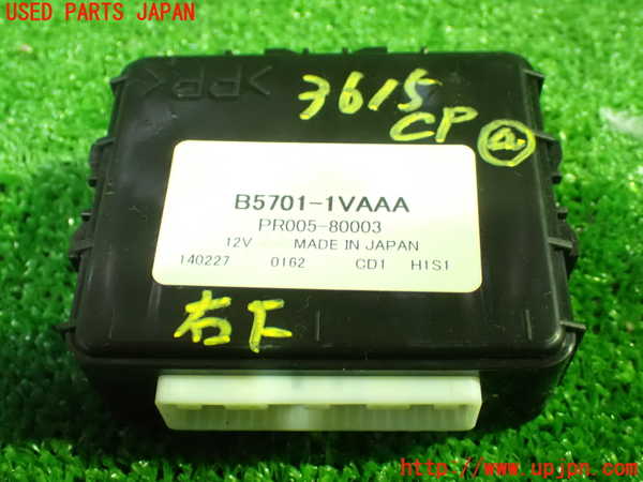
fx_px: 817
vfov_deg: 32.9
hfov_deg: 42.9
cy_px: 241
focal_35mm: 44
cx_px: 322
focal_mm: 7.84
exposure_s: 1/40
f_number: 2.9
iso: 1600
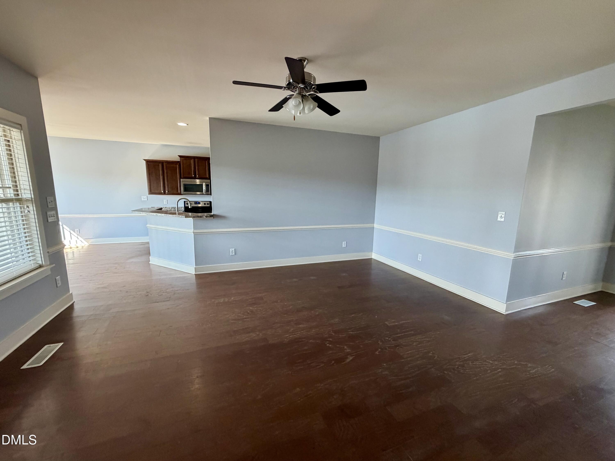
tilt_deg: -8.6
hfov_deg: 102.1
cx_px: 308
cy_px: 230
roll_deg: -0.6
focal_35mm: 14
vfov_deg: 85.7
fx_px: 249
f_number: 2.2
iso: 320
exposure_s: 1/105
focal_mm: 2.22
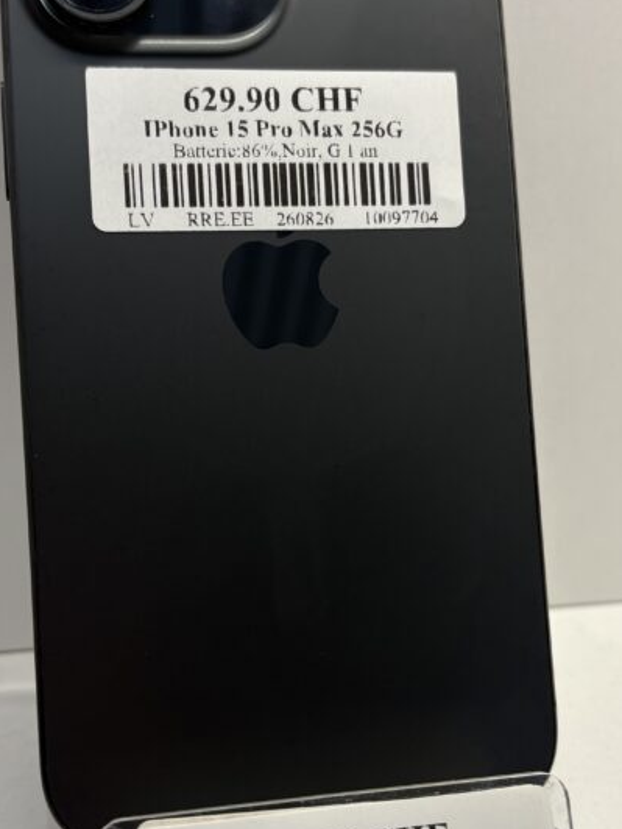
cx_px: 270
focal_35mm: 50
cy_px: 488
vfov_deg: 38.1
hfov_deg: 29.1
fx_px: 1198
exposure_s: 1/100
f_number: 1.6
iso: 80
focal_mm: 5.96
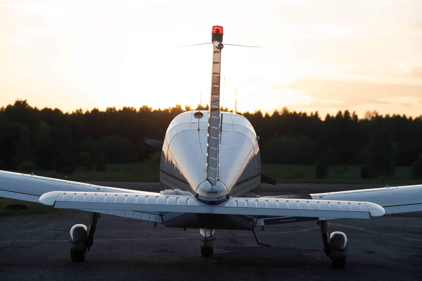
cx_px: 211
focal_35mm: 112
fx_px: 1312
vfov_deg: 12.2
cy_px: 140
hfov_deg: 18.3
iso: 800
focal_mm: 112
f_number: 5.6
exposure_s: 1/1600
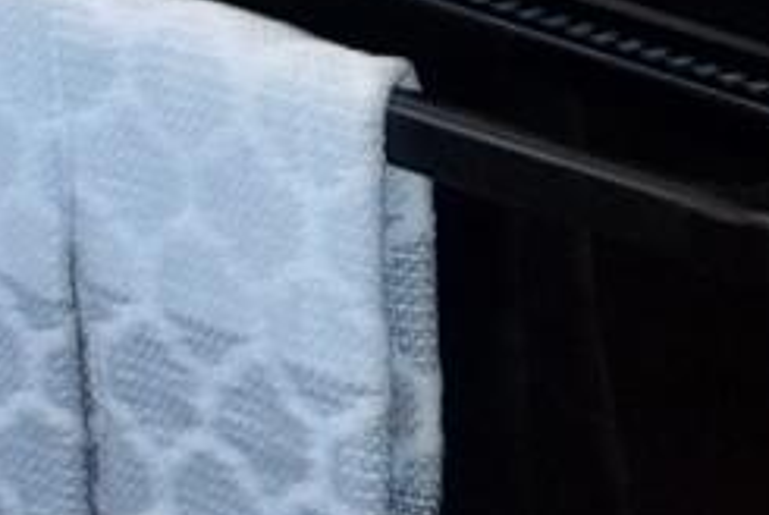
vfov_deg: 7.1
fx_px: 3828
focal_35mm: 179
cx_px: 314
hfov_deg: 11.5
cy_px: -848
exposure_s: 1/30
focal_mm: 5.9
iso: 160
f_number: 3.3
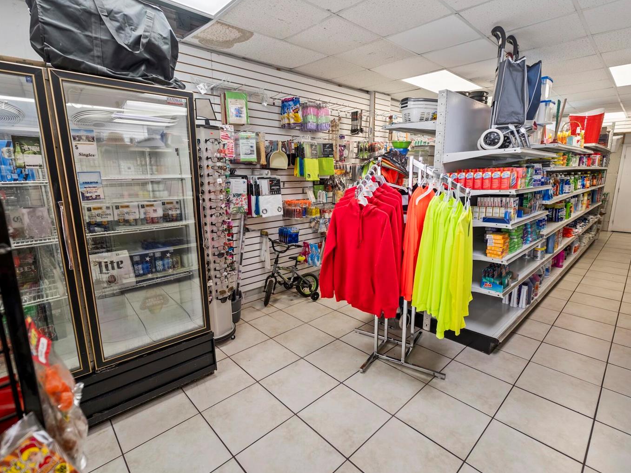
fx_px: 310
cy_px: 237
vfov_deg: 74.7
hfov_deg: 91.0
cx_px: 312
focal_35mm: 17
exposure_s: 1/8
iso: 125
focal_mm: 10
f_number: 2.8
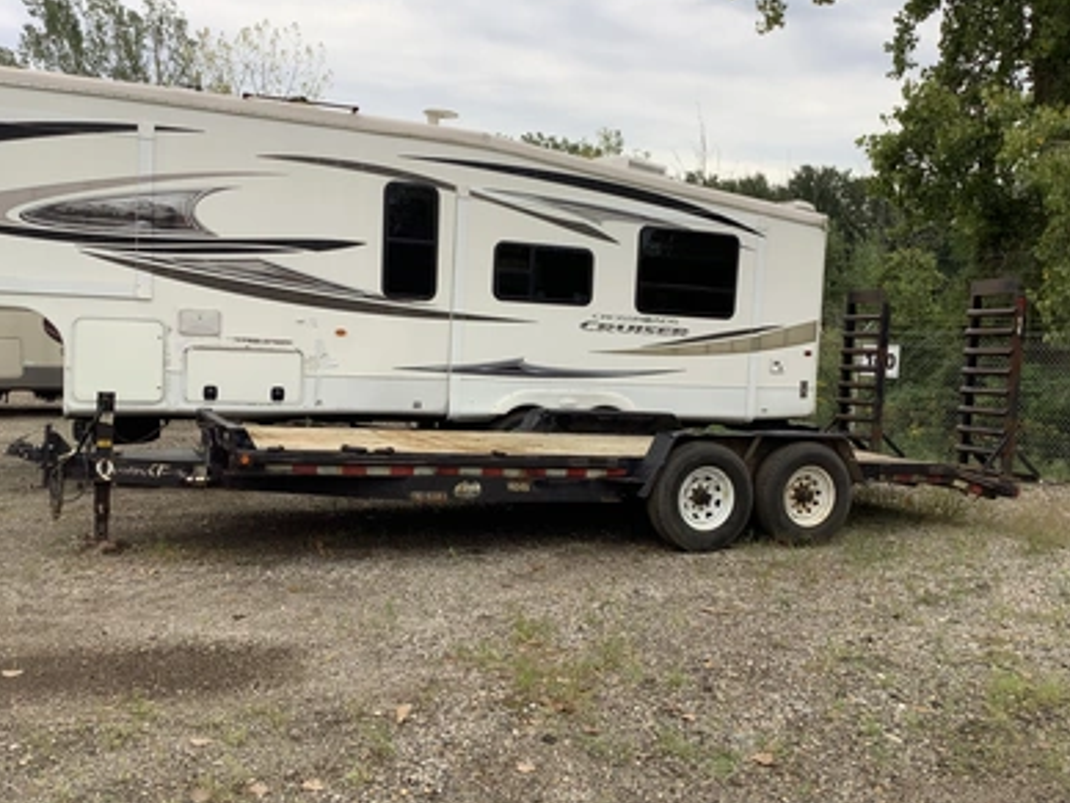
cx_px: 524
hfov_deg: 56.8
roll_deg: -3.6
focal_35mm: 32
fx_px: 989
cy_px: 397
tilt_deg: -2.0
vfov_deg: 44.2
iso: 25
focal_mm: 3.3
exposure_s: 1/157
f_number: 2.4
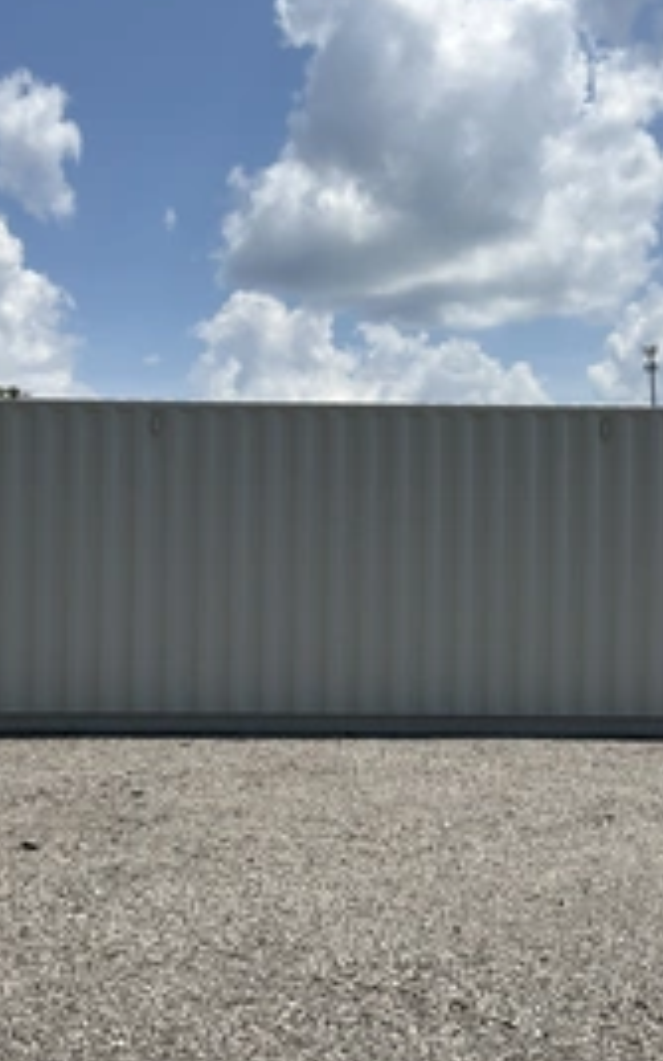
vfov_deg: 43.5
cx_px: 365
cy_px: 540
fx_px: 1329
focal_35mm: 46
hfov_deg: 28.0
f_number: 1.8
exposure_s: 1/3534
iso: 25
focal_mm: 3
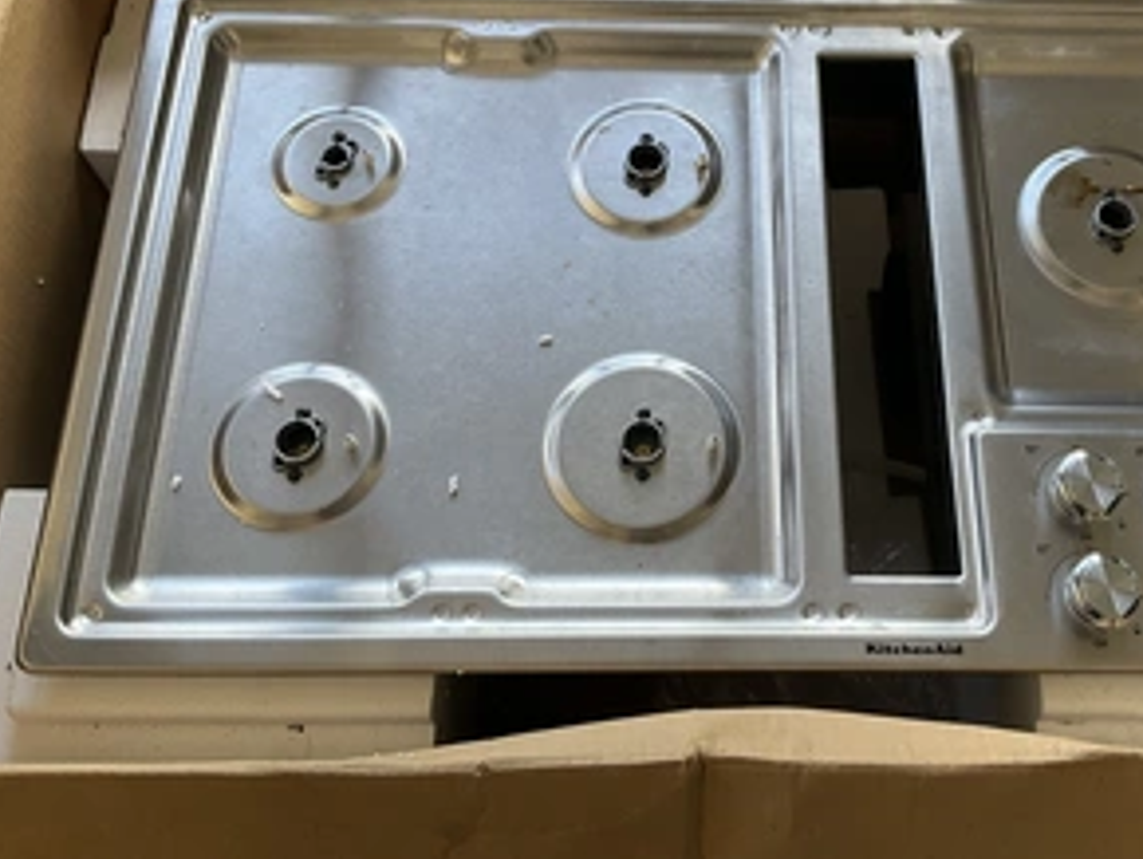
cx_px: 713
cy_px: 280
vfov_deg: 35.6
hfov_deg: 46.4
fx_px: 1322
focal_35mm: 40
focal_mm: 3
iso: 50
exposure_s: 1/122
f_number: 1.8
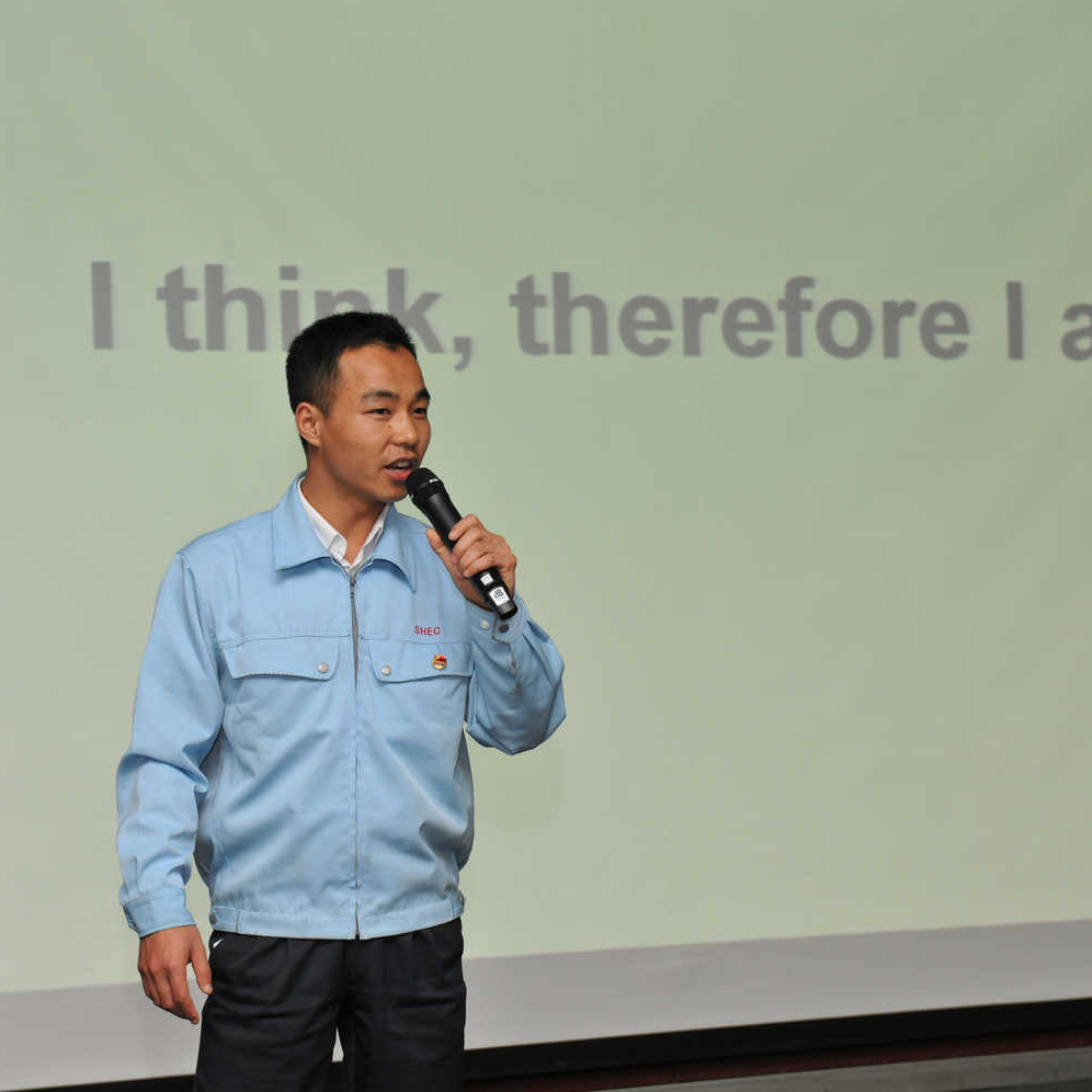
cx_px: 501
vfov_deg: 21.7
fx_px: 2855
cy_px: 547
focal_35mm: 80
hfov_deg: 21.6
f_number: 5.6
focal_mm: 62
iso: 800
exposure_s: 1/125
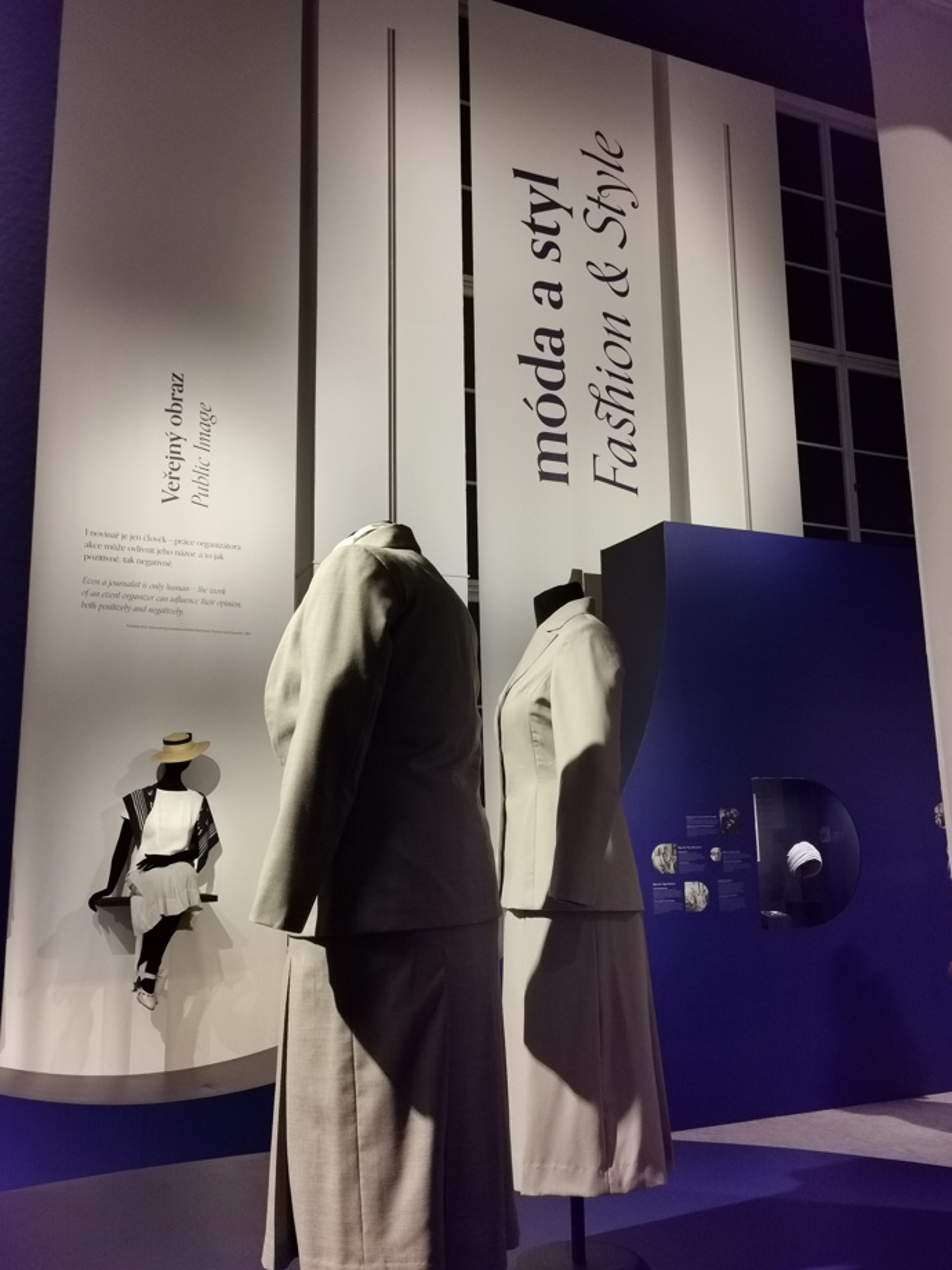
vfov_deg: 58.4
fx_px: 1137
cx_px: 476
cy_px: 635
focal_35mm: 31
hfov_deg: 45.4
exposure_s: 1/50
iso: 400
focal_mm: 5.56
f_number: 1.6
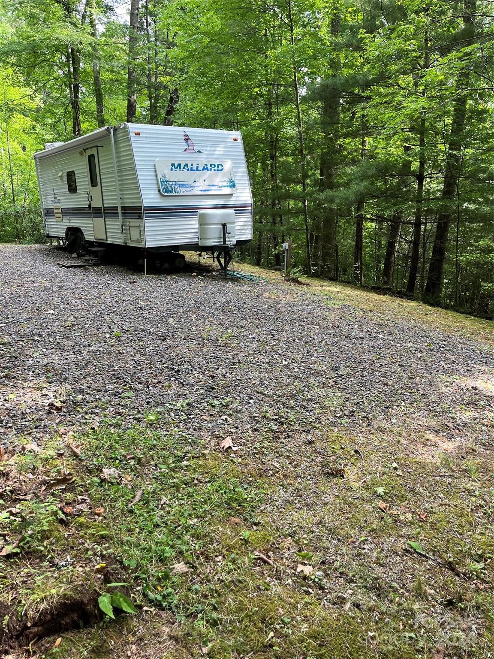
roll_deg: +1.5
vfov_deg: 67.3
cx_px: 247
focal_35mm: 26
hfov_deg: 53.1
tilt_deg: -14.7
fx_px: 495
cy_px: 330
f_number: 1.6
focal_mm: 5.1
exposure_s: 1/124
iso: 40
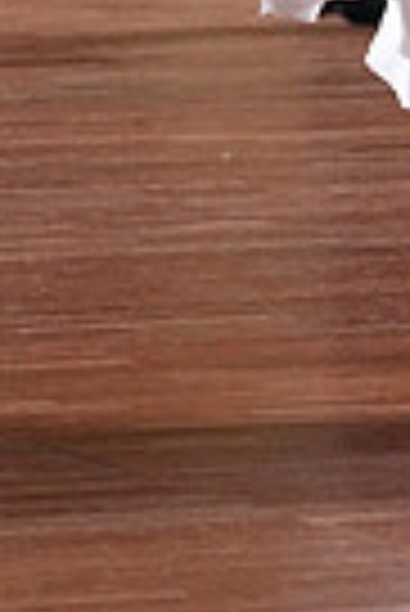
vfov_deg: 3.5
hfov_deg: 2.3
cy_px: -454
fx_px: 10036
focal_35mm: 589
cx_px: 583
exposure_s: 1/400
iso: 8000
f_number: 5
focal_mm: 138
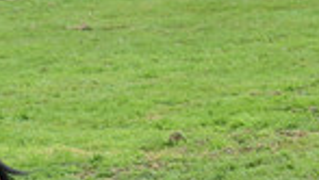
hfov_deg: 3.9
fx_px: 4716
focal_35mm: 557
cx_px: -156
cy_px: 331
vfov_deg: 2.2
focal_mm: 135
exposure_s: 1/1250
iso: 1400
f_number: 5.6
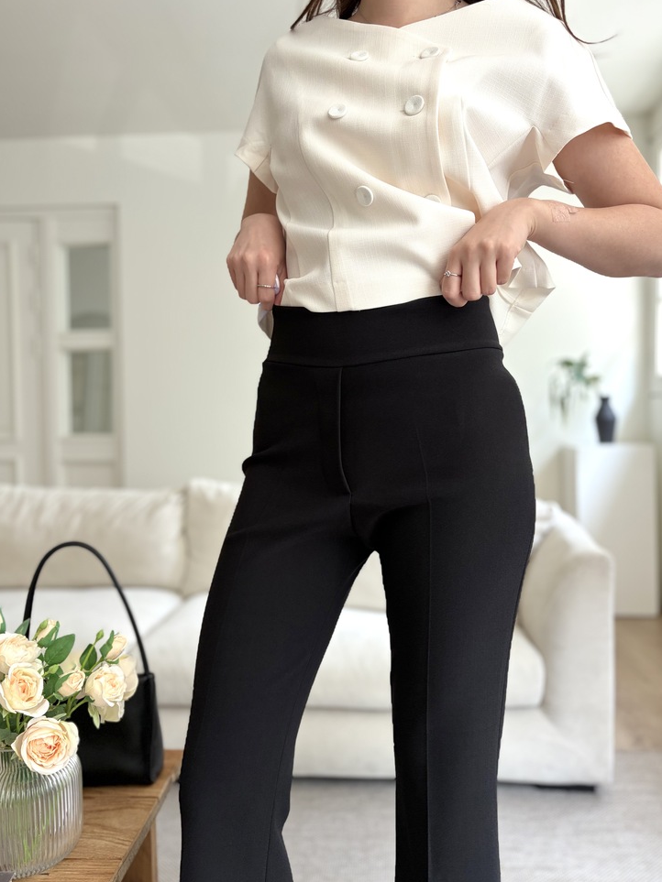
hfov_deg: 51.3
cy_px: 433
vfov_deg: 65.3
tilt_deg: -1.3
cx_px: 335
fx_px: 689
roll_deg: +0.4
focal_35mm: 27
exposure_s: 1/122
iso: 100
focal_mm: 5.96
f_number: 1.6
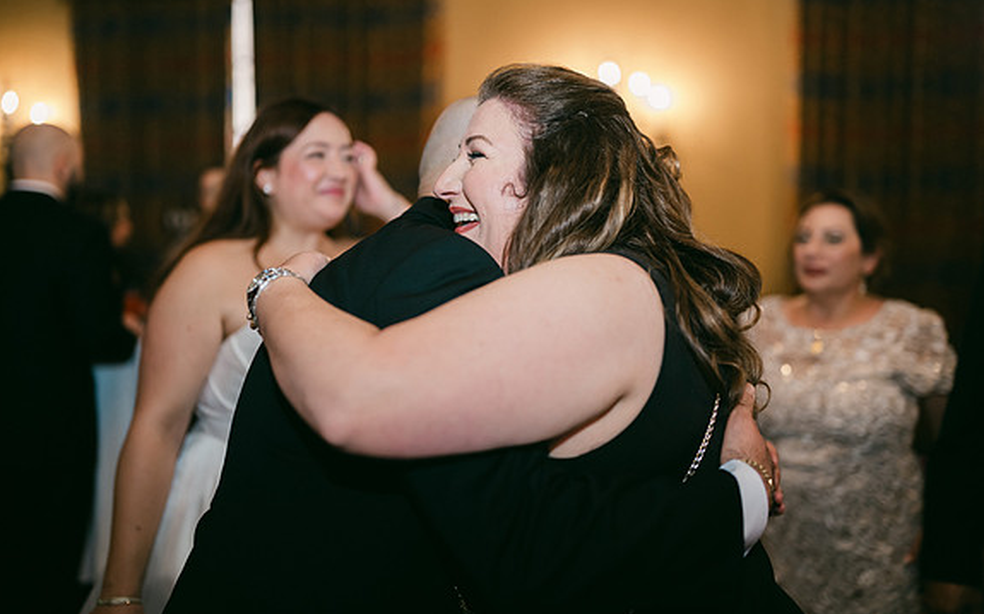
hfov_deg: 54.0
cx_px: 489
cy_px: 286
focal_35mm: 36
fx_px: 965
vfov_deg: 35.3
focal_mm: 35
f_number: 1.2
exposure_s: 1/125
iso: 640
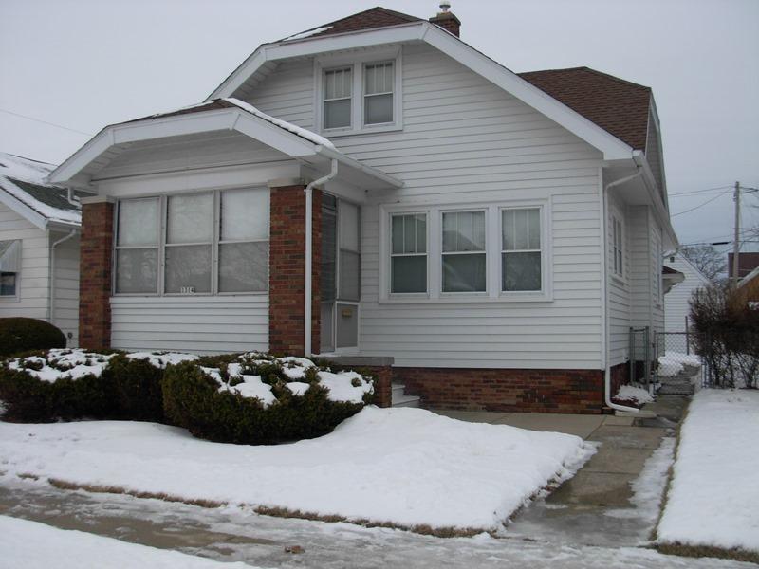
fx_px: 833
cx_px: 380
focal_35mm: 38
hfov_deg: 49.0
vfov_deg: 37.7
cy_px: 284
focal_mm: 6.3
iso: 79
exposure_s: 1/939
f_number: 2.9
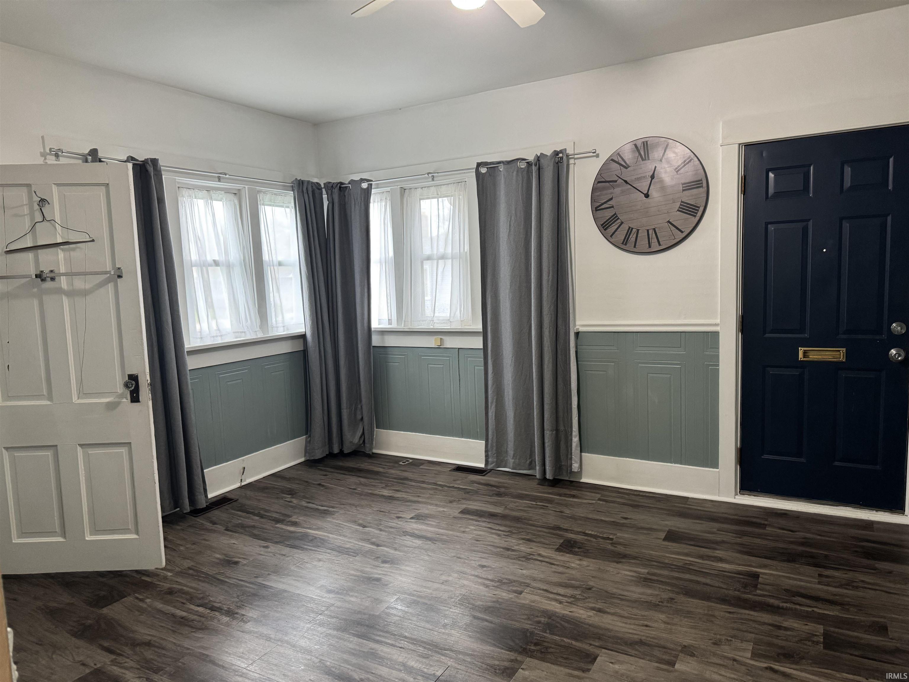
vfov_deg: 56.8
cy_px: 341
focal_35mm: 24
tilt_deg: -6.1
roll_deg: +2.2
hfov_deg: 71.6
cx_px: 454
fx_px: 630
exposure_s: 1/60
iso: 400
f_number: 1.78
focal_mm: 6.76
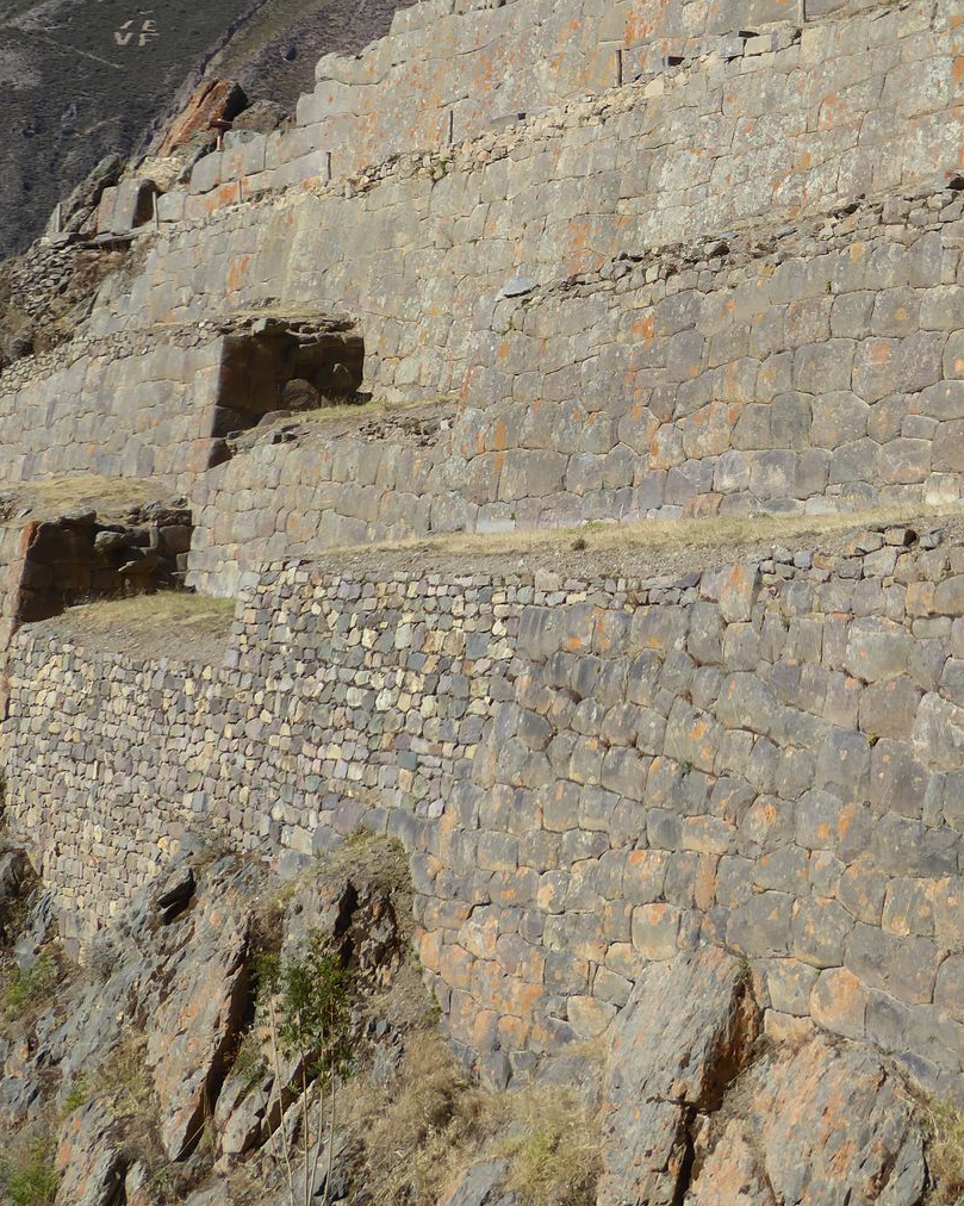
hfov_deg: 21.5
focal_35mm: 71
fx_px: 2533
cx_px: 615
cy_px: 261
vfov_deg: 26.3
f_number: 3.9
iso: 80
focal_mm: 7.8
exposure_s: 1/800
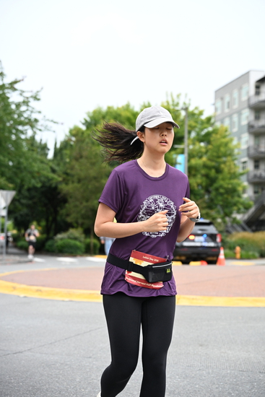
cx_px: 132
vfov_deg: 30.1
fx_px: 739
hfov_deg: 20.3
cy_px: 198
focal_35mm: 67
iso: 1600
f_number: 4
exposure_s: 1/640
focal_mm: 67
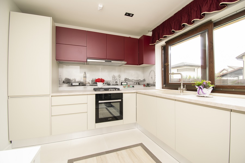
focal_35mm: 15
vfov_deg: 77.3
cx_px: 122
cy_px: 82
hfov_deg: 100.4
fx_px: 102
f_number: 6.3
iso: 320
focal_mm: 10
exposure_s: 1/20
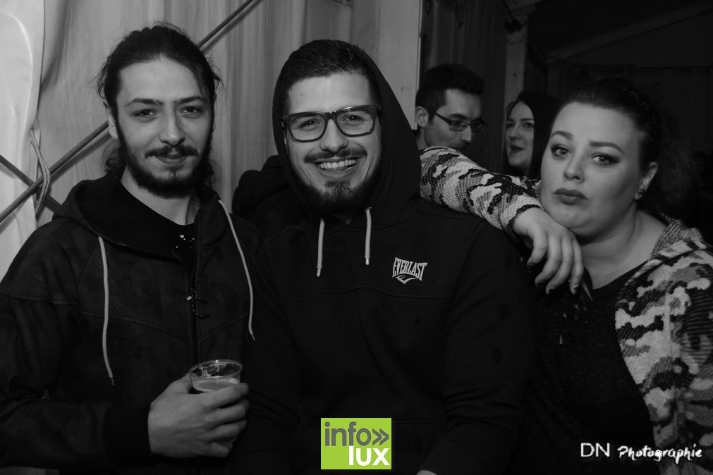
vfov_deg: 34.2
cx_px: 356
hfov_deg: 49.6
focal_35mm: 39
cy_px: 238
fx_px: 772
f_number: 4
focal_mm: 26
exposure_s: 1/40
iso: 1600
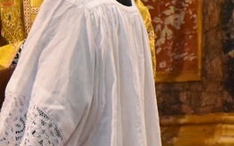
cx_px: -187
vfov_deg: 2.1
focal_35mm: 633
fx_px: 4035
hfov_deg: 3.3
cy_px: 119
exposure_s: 1/125
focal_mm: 75
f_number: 5
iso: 4000
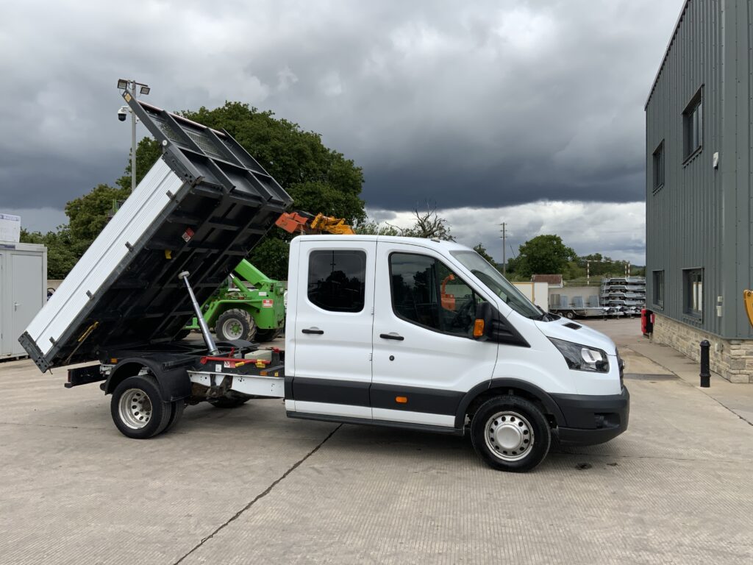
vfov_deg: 48.2
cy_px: 282
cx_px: 376
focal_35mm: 29
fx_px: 631
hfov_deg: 61.7
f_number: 1.8
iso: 16
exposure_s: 1/2427
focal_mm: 3
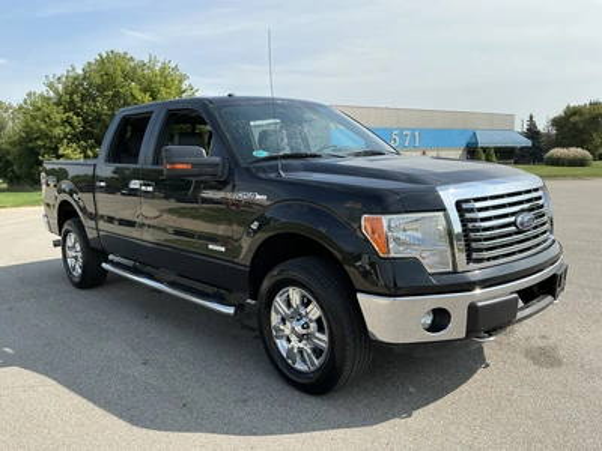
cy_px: 226
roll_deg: +1.5
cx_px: 301
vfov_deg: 49.7
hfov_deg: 63.4
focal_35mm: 28
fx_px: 487
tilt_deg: -6.3
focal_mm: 3
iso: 25
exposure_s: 1/1675
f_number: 1.8
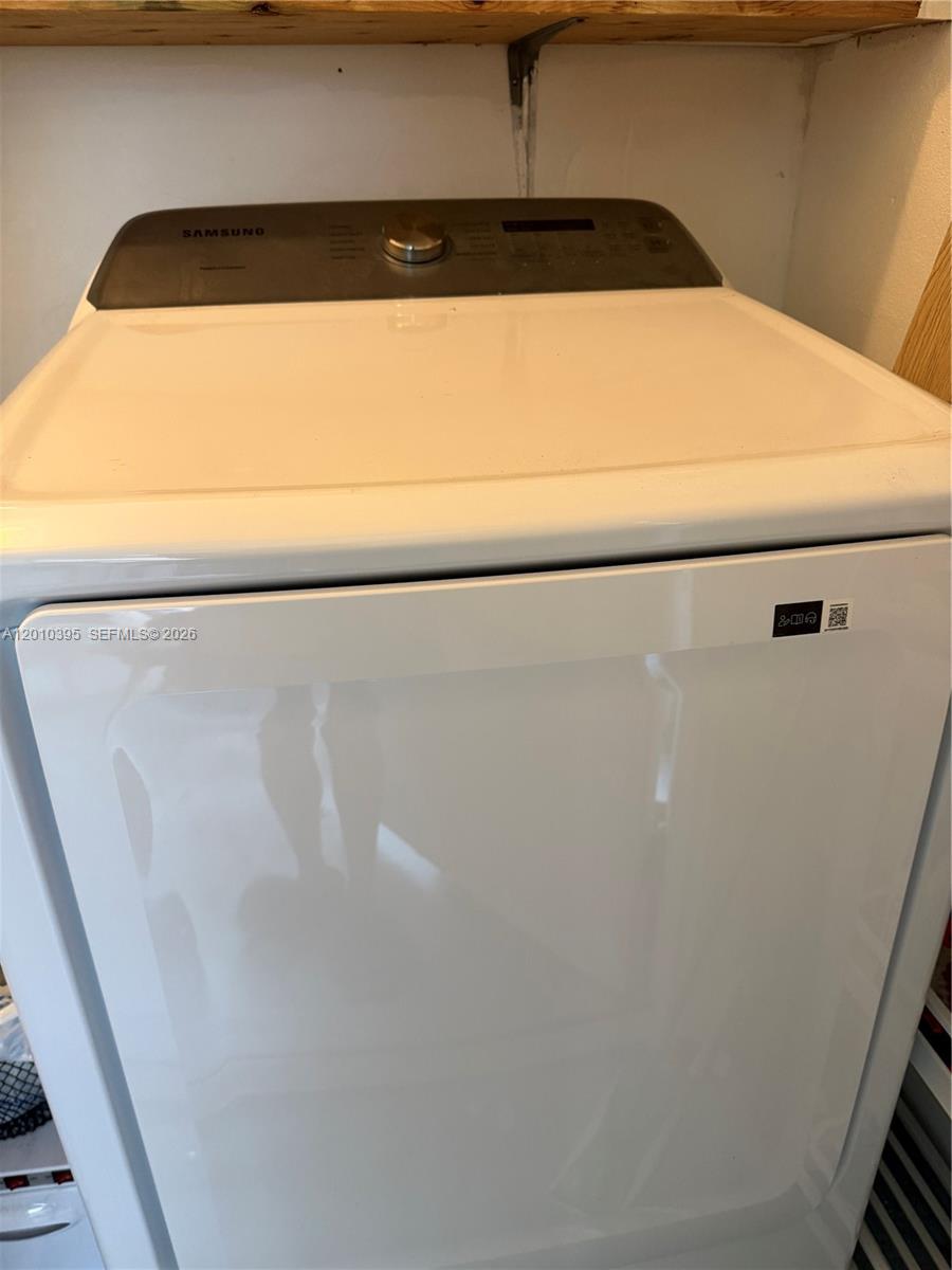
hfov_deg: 56.8
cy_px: 635
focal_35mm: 24
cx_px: 476
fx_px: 880
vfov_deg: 71.6
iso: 320
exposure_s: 1/60
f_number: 1.78
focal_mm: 6.76
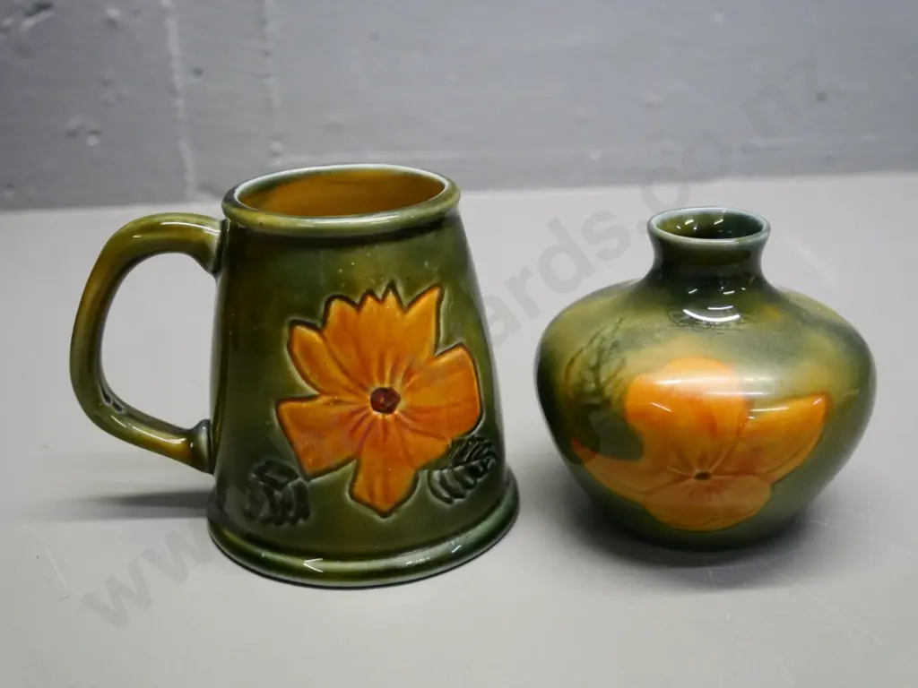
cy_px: 344
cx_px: 459
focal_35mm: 40
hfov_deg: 46.8
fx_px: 1061
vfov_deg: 36.0
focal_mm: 20
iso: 3200
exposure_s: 1/200
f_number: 4.1
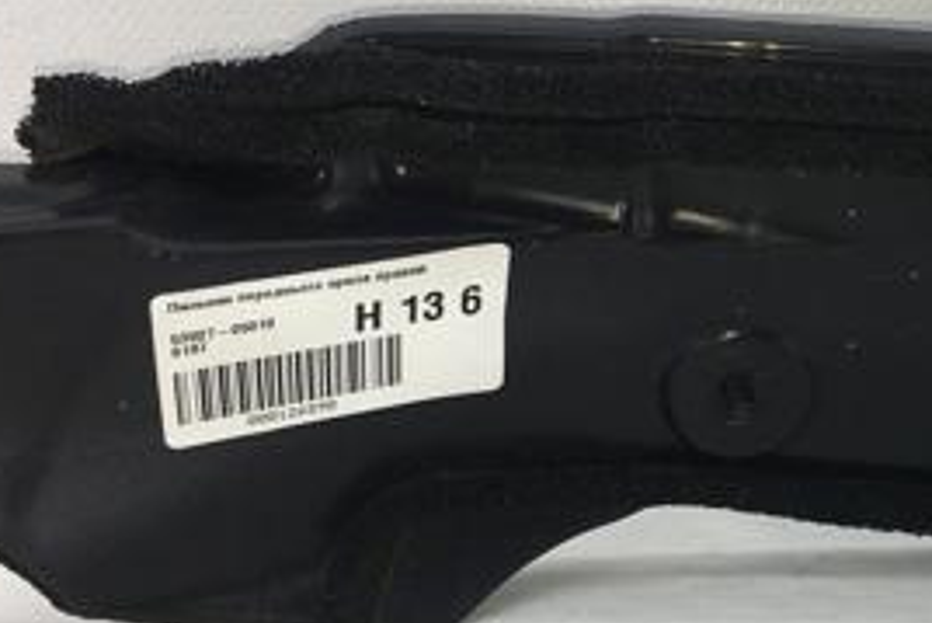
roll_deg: -1.2
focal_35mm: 72
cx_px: 782
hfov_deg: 27.3
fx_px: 1865
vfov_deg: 18.9
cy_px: 428
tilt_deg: -20.7
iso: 25
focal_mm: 4.15
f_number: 2.2
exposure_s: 1/314
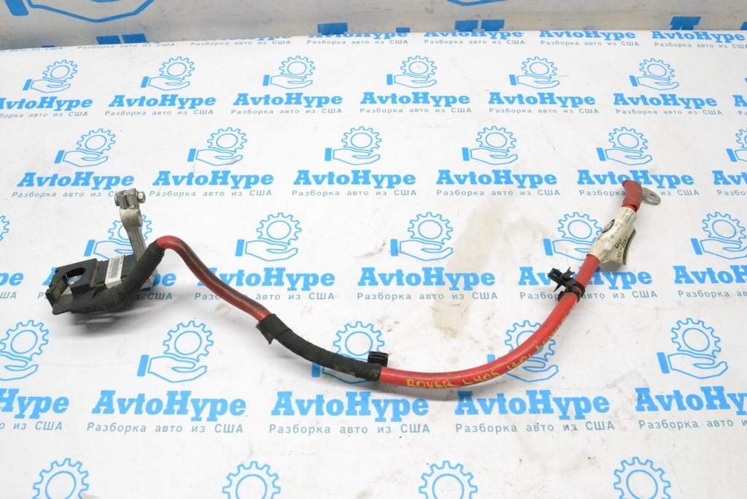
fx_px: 623
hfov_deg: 61.9
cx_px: 374
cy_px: 250
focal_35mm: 30
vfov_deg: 43.6
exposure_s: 1/160
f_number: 11
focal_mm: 20
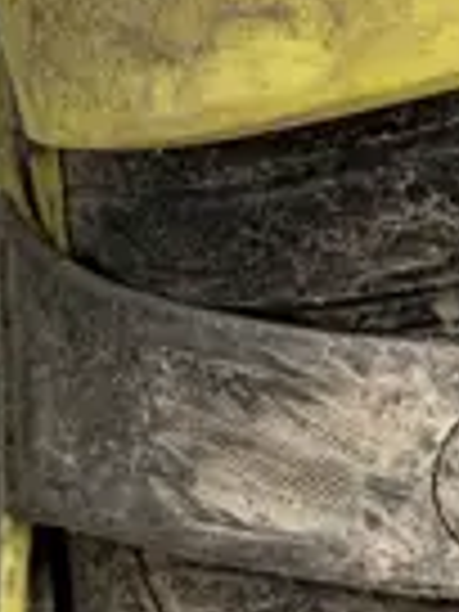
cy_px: 328
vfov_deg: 10.9
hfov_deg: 8.1
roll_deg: +0.4
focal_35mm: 181
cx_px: -194
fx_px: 3200
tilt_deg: -18.0
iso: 200
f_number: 1.78
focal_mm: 6.86
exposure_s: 1/50
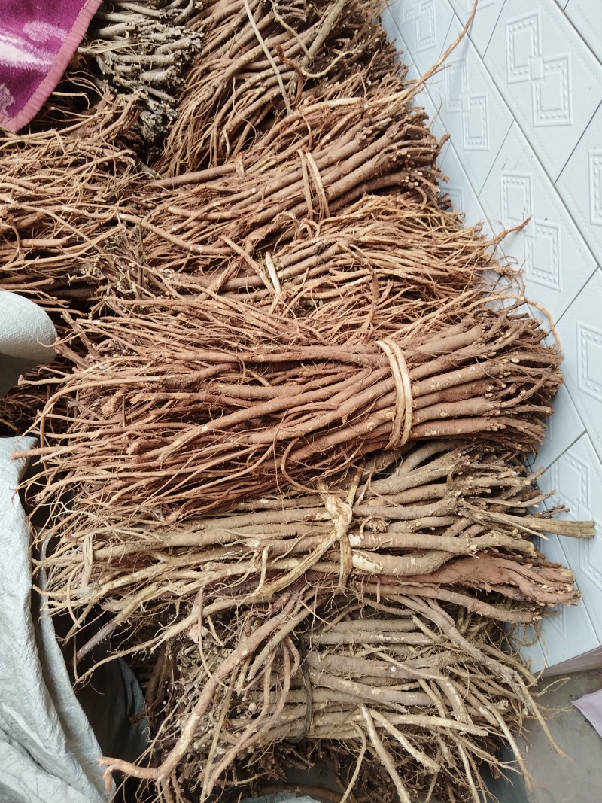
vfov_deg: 67.3
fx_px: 603
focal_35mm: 26
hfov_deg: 53.1
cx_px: 301
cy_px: 402
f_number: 1.9
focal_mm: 4.95
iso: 238
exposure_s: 1/100
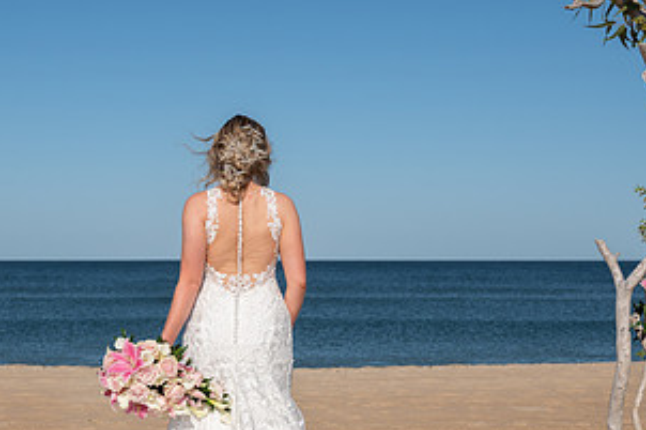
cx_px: 237
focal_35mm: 73
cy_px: 273
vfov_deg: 18.6
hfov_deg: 27.6
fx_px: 1309
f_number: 5
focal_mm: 38
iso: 125
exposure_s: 1/1250
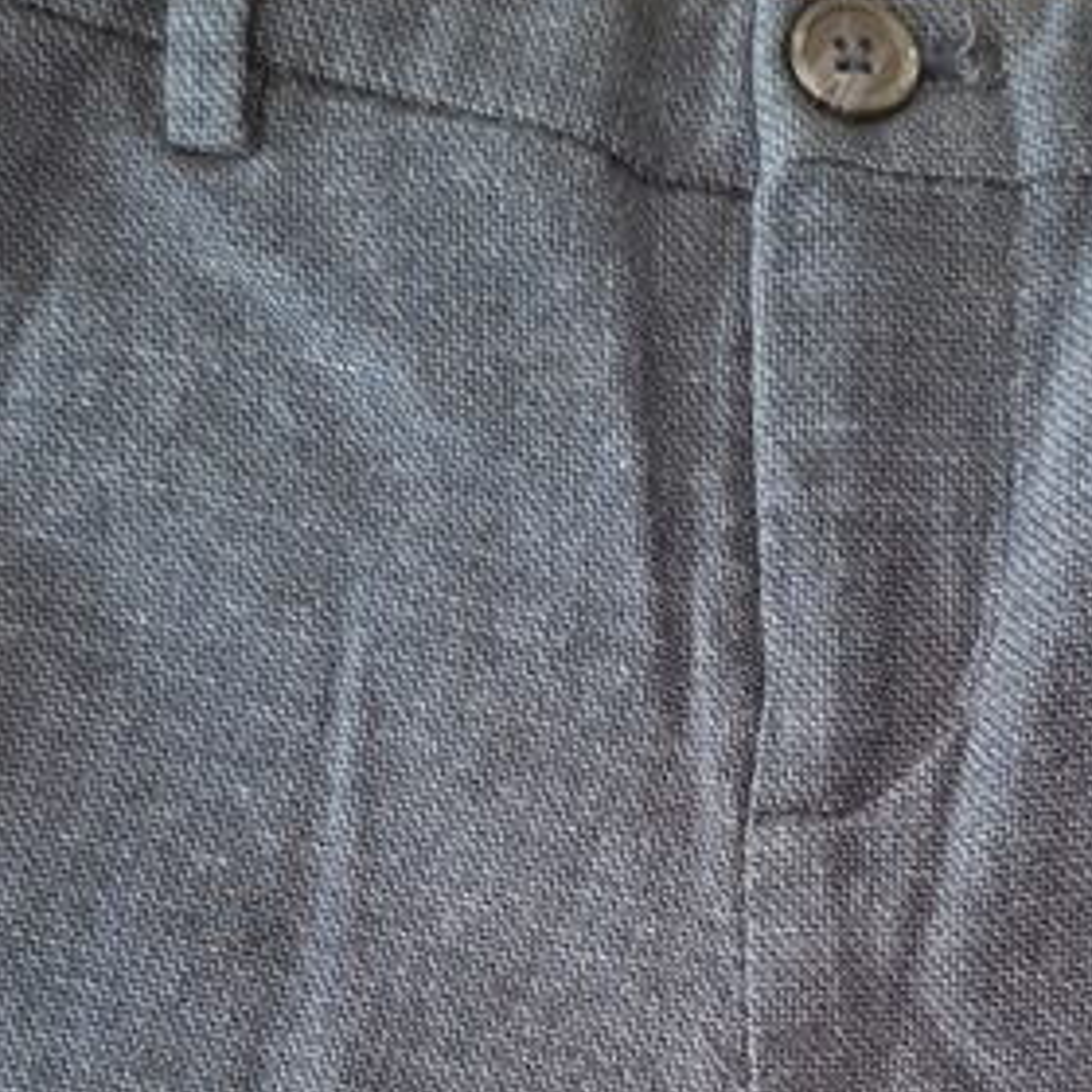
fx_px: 2070
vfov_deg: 27.5
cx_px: 811
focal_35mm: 58
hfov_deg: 29.1
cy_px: 1135
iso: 320
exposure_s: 1/30
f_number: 1.8
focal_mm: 5.54
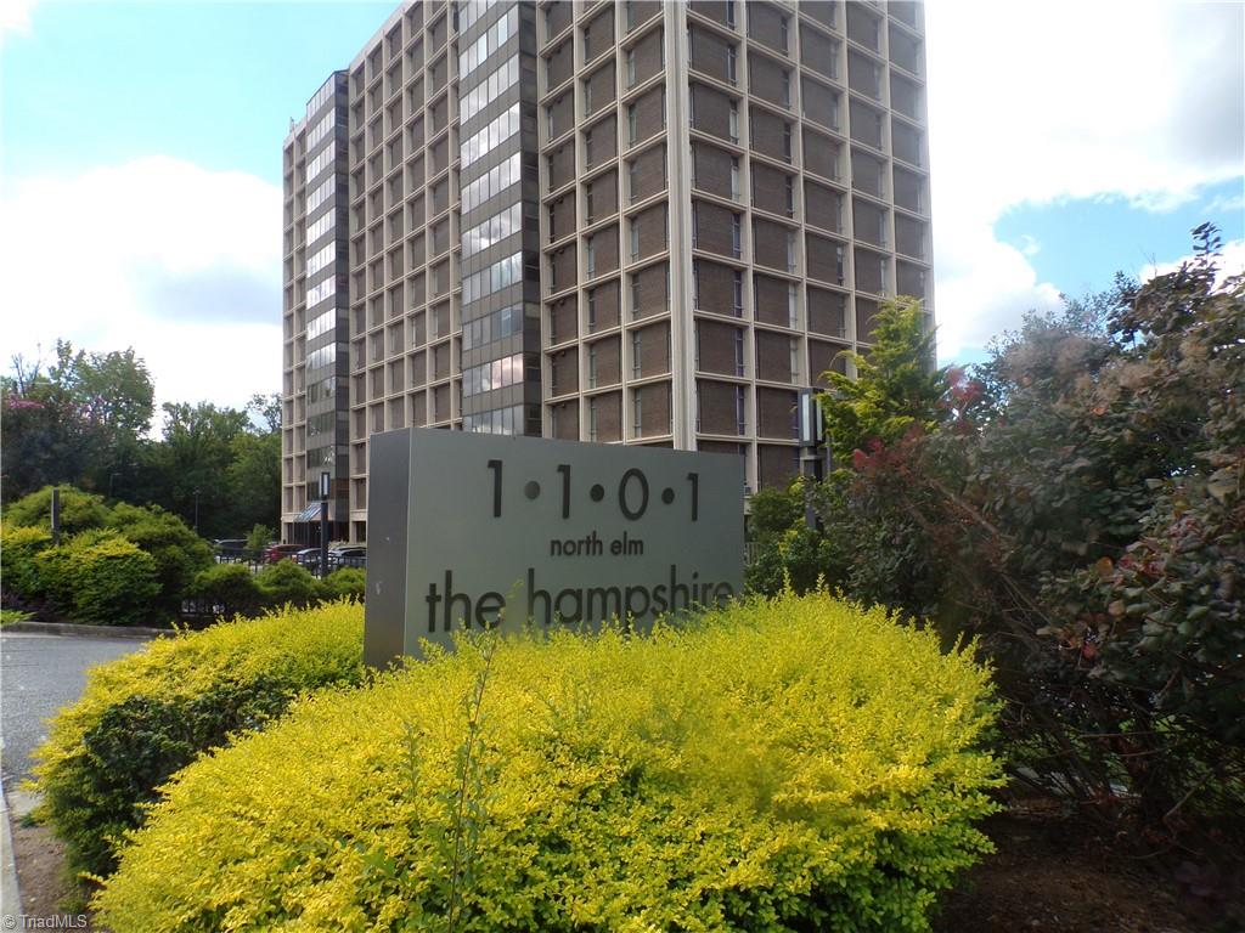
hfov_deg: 71.6
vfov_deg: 56.8
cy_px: 466
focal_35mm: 24
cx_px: 622
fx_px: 863
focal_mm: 4.3
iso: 80
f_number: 5.8
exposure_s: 1/160
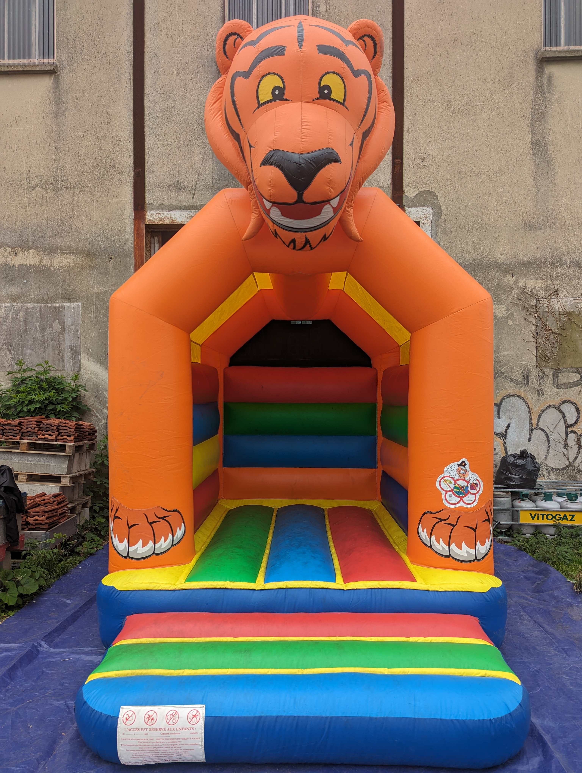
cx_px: 291
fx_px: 537
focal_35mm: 24
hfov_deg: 56.9
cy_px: 386
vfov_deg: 71.5
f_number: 1.85
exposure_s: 1/951
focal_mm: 6.81
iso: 37
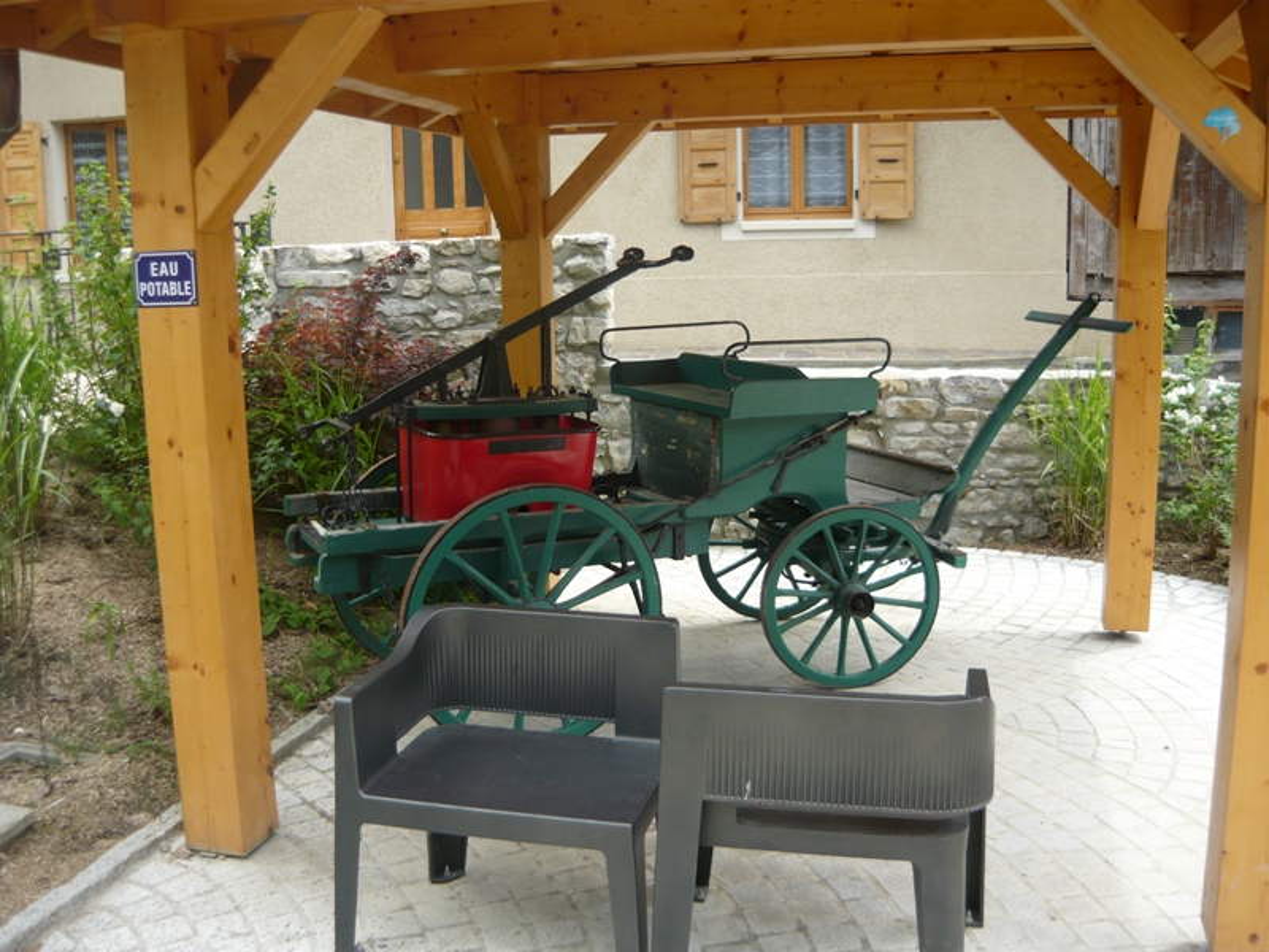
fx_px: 1210
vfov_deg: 42.9
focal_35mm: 33
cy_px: 476
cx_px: 634
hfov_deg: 55.4
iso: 100
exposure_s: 1/250
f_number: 2.8
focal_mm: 5.5
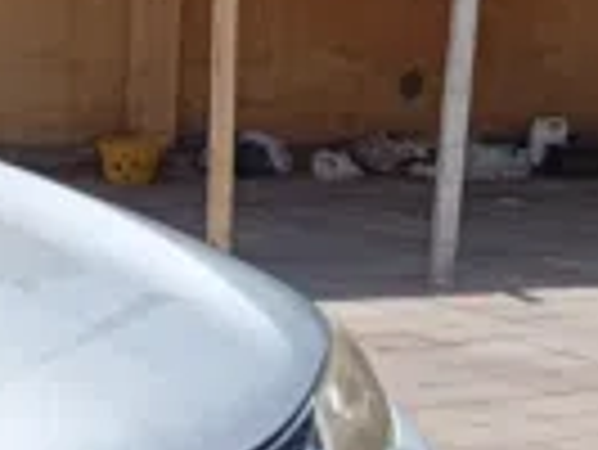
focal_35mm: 130
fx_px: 2248
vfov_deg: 11.4
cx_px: -625
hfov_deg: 13.0
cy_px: 364
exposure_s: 1/864
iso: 50
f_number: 1.8
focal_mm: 3.98
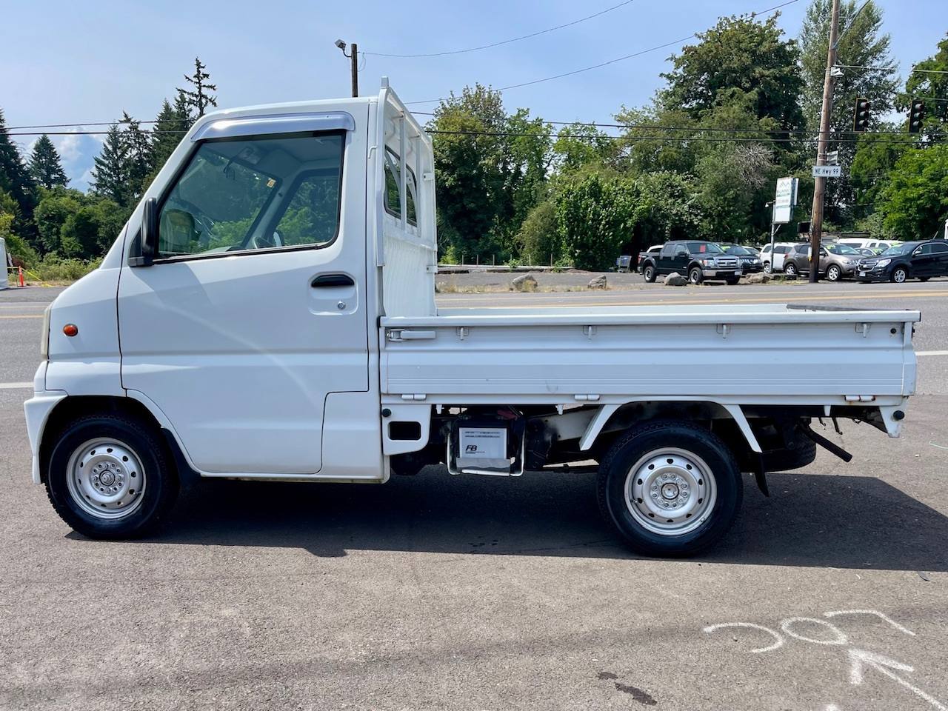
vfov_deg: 54.9
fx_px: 685
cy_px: 356
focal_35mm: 25
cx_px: 474
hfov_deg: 69.4
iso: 32
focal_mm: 5.1
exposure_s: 1/2336
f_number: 1.6
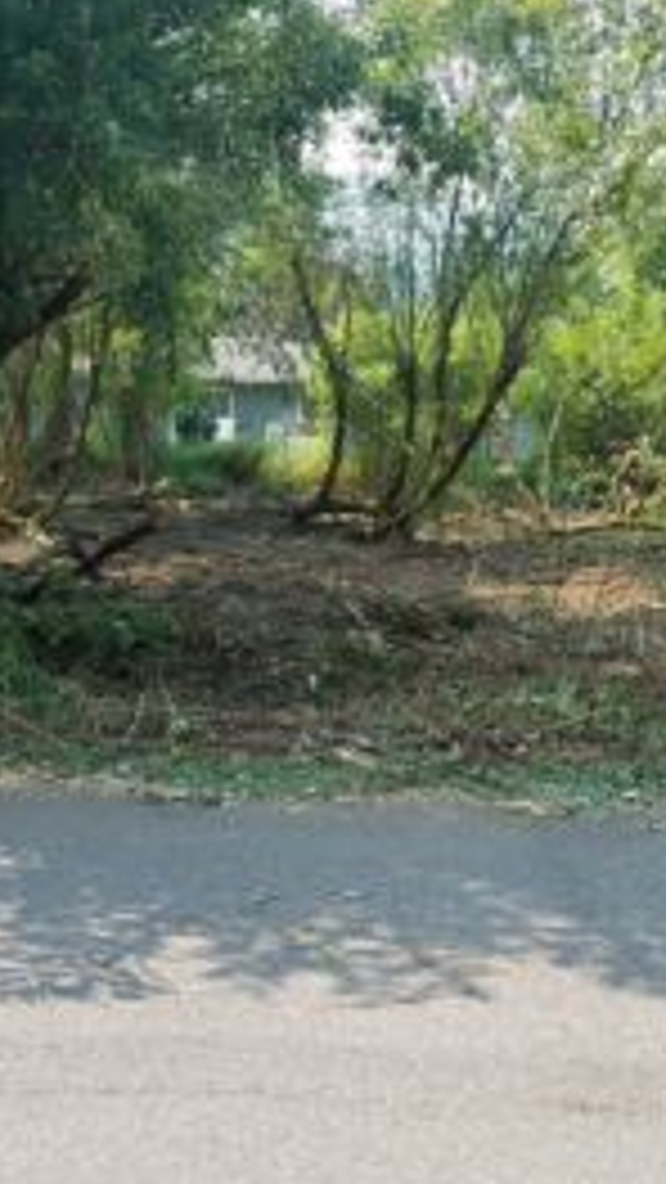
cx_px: 423
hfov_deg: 27.6
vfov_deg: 47.3
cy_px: 540
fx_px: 1350
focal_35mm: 43
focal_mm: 4.2
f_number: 1.7
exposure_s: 1/664
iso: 50
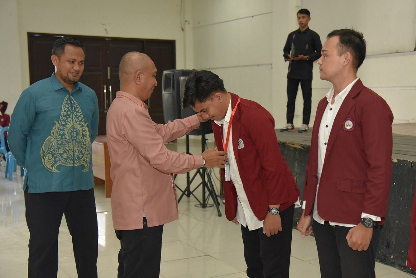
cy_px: 139
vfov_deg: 28.1
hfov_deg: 41.1
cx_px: 208
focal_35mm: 48
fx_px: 555
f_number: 4
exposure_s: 1/160
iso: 4000
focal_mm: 48
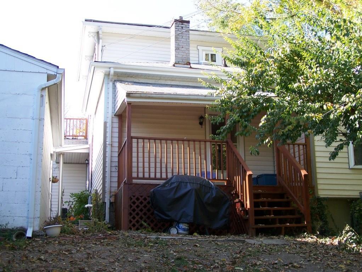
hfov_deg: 37.5
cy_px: 136
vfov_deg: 28.6
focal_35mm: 51
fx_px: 534
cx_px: 181
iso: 80
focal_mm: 8.5
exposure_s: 1/250
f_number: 3
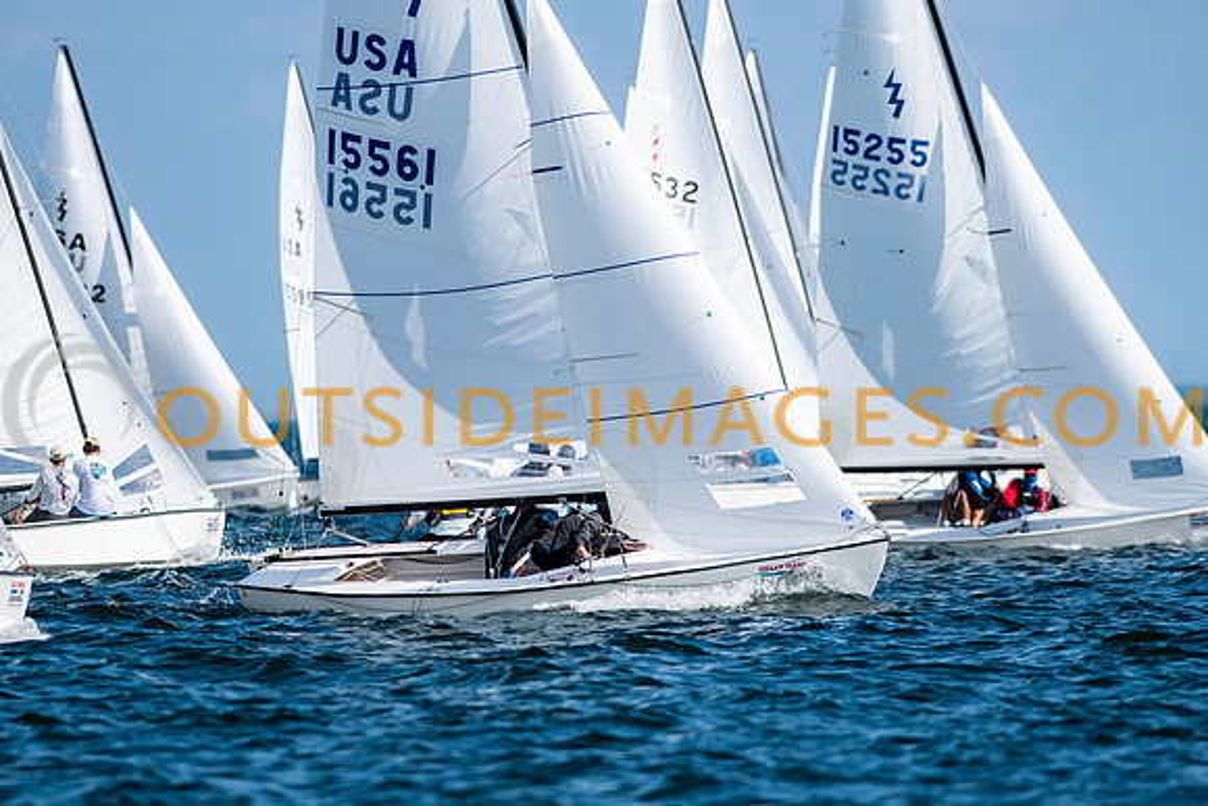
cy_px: 403
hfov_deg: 4.6
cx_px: 604
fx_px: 15103
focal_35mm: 450
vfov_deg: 3.1
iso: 200
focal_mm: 300
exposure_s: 1/2500
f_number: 5
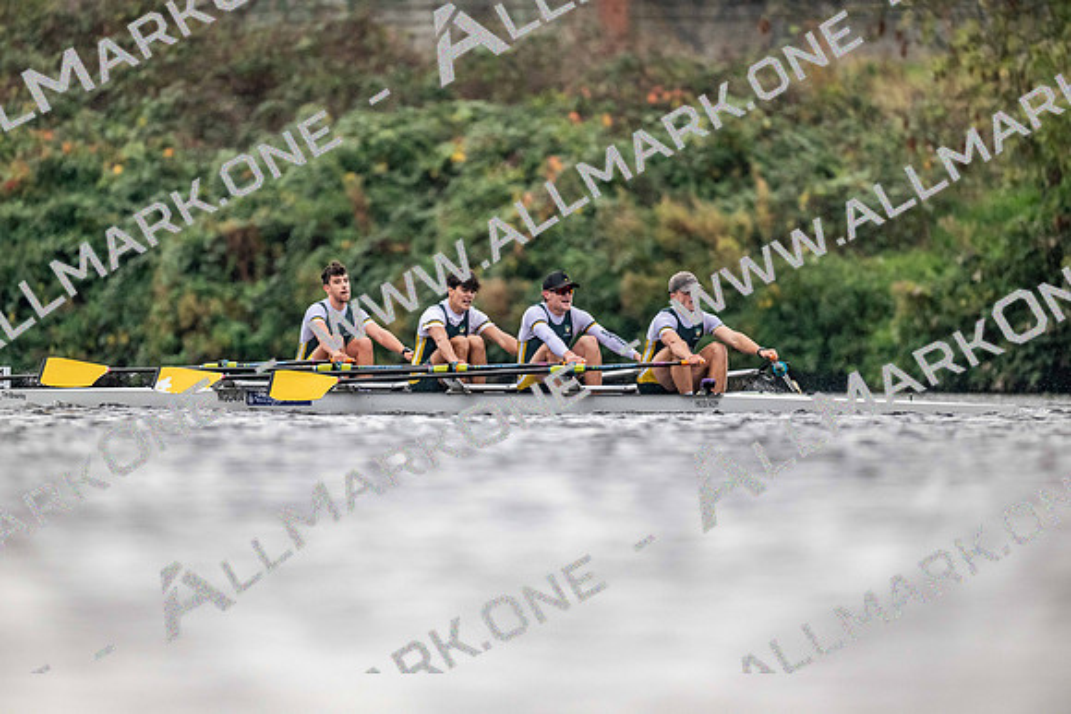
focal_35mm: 600
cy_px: 357
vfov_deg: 2.3
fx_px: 17853
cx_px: 536
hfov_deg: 3.4
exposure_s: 1/2500
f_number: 4
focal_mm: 600
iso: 2200
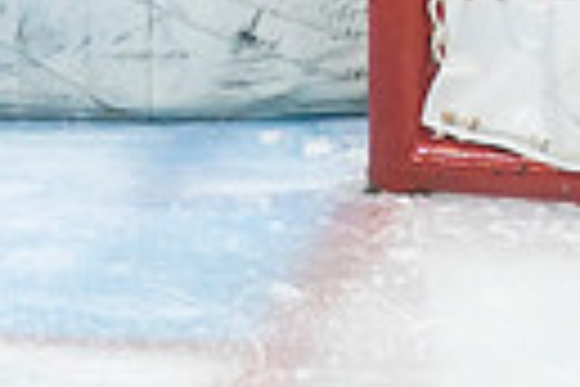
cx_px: -40
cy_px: -201
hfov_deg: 2.3
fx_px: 14144
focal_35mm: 878
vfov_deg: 1.6
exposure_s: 1/640
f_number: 2.8
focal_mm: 100
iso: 500
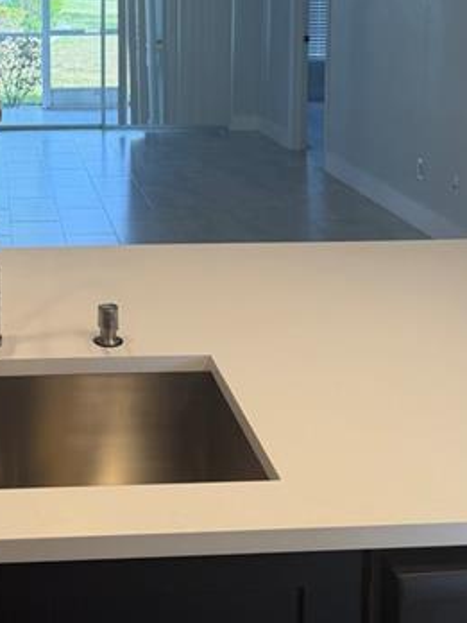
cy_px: 52
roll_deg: -0.3
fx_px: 953
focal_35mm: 53
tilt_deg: -3.2
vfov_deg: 34.0
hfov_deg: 26.4
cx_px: 30
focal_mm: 6.76
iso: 100
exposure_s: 1/184
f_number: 1.78
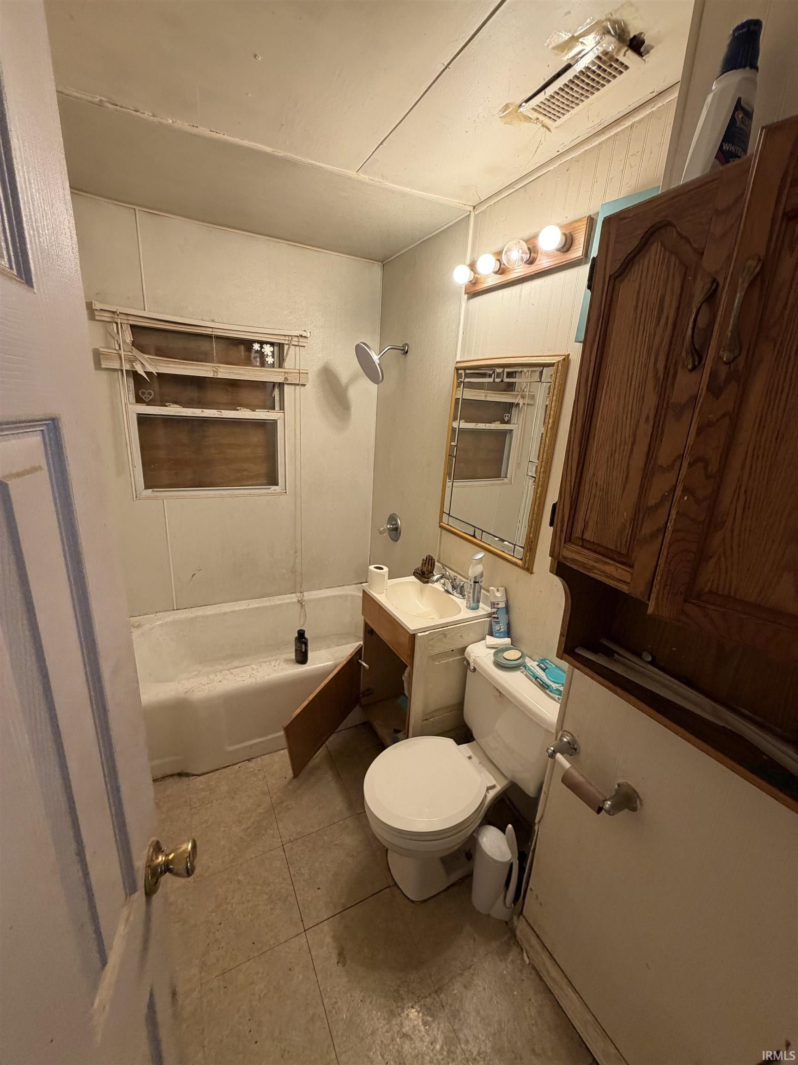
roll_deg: -4.2
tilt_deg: -14.5
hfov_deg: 85.7
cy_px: 532
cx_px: 399
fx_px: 430
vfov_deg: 102.1
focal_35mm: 14
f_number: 2.2
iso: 200
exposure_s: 1/120
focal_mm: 2.22
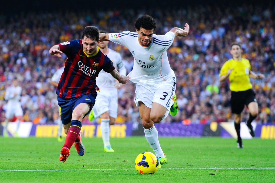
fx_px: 1488
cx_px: 138
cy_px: 92
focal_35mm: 195
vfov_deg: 7.0
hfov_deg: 10.6
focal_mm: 195
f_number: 4
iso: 1600
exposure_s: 1/1000
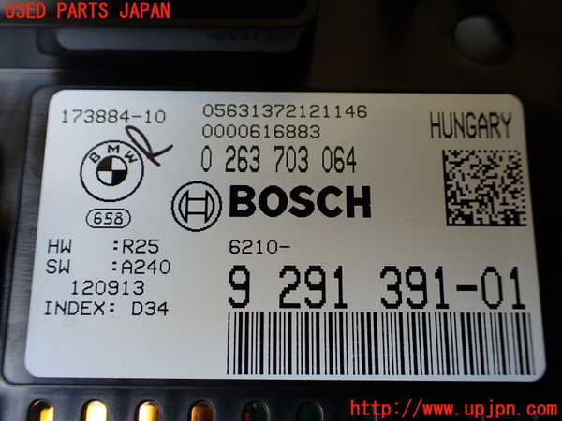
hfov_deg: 60.0
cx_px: 281
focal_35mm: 30
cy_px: 210
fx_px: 487
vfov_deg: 46.8
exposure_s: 1/125
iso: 200
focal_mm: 5.4
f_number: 2.3
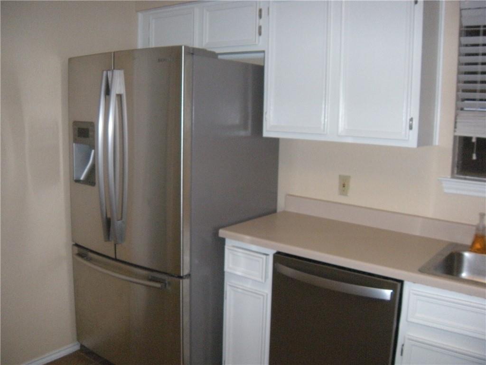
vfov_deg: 40.7
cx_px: 243
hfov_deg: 52.6
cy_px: 182
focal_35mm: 35
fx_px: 491
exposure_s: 1/60
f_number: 3.8
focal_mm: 5.9
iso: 400
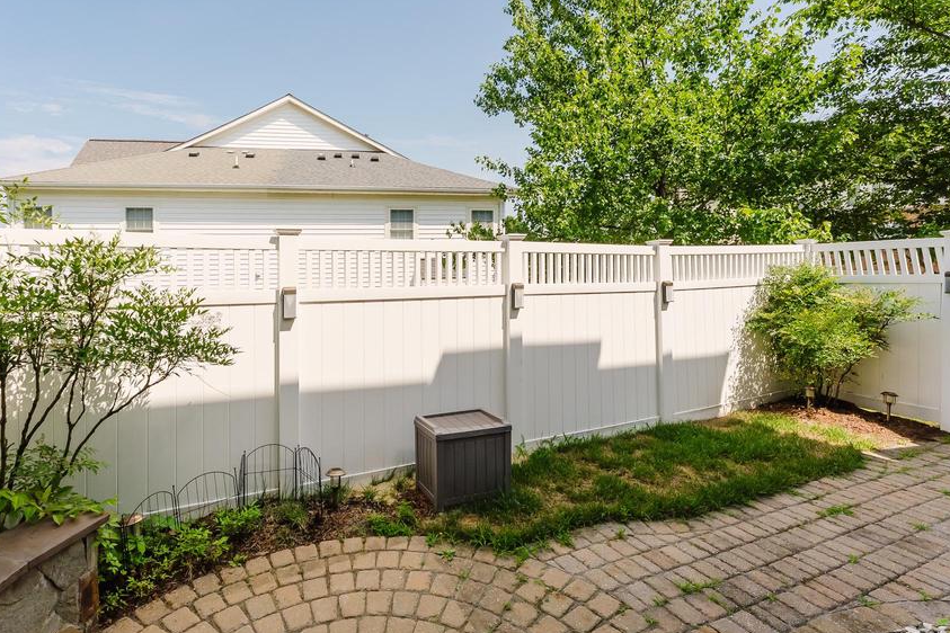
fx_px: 449
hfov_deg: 92.9
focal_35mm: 17
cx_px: 420
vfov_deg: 70.2
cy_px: 283
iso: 800
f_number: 9
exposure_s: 1/8000
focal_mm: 14
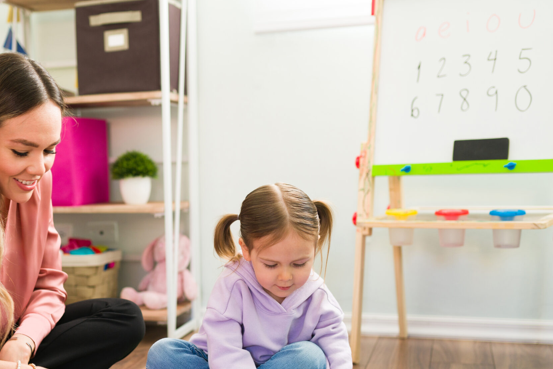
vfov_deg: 24.8
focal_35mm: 54
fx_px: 830
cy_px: 275
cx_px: 159
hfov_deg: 36.2
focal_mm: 35
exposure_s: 1/125
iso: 400
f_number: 1.8
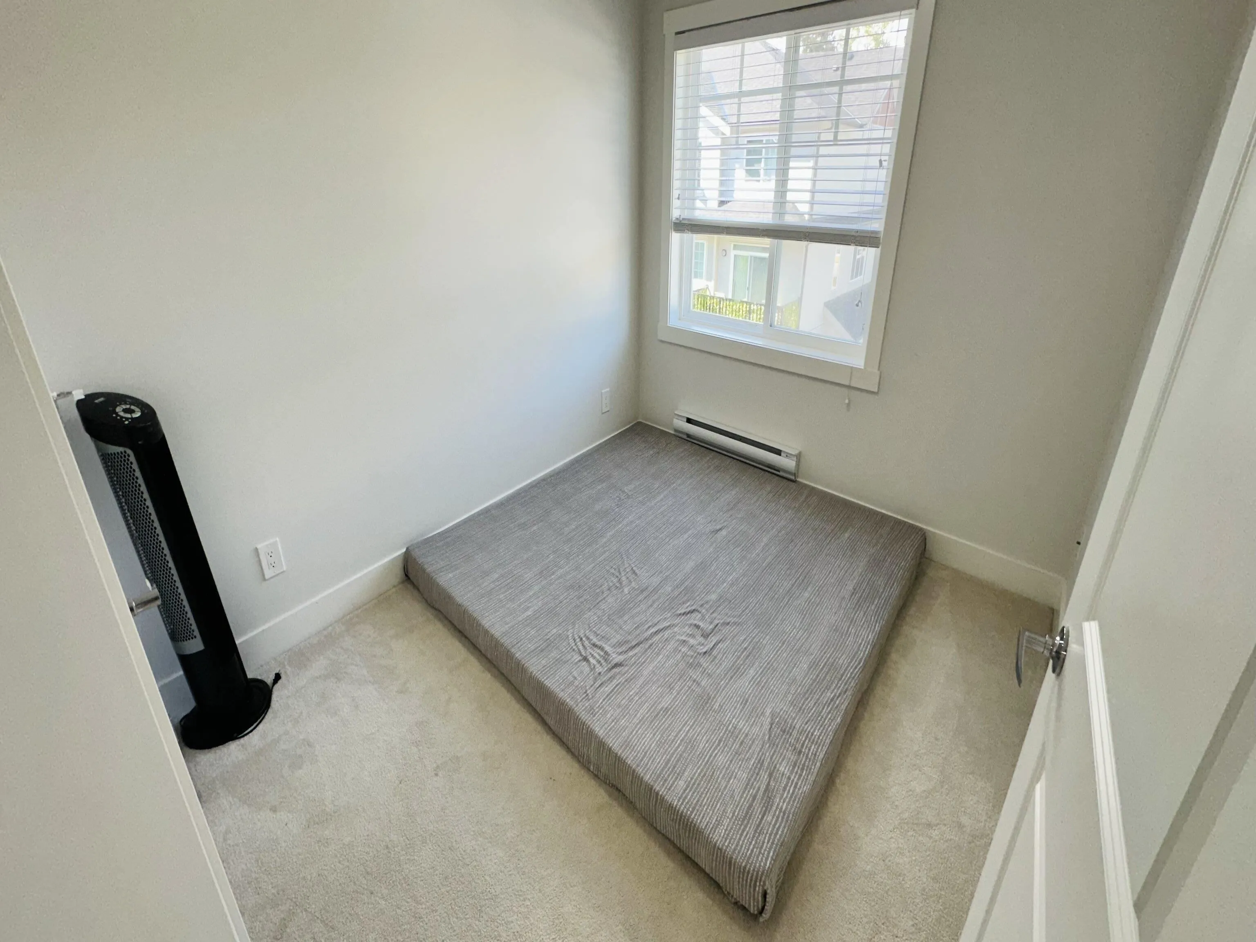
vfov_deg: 85.7
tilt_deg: -23.9
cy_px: 471
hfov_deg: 102.1
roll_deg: +0.6
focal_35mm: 14
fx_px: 508
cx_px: 628
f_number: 2.2
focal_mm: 2.22
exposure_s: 1/120
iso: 64
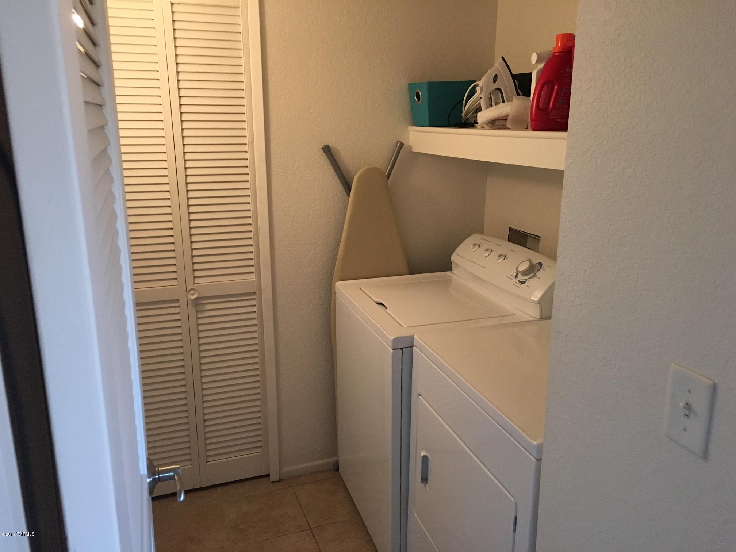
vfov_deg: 48.2
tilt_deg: -15.2
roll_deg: +0.7
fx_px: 617
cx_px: 368
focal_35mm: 29
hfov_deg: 61.7
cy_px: 276
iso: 200
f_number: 2.2
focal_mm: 4.15
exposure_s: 1/30
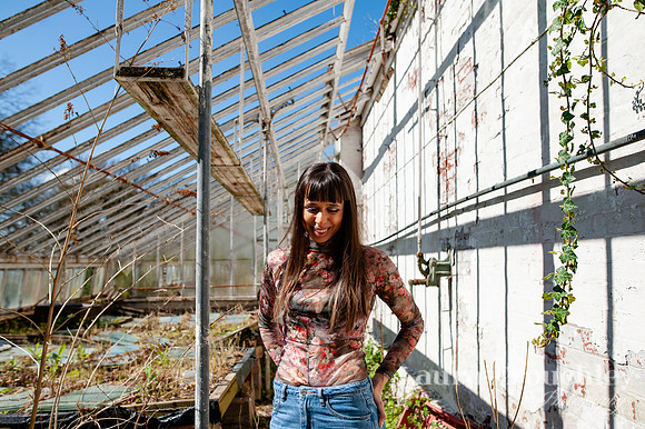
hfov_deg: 72.4
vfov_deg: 51.9
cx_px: 324
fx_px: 441
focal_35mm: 25
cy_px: 212
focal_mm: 24
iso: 200
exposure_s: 1/2000
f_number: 3.5
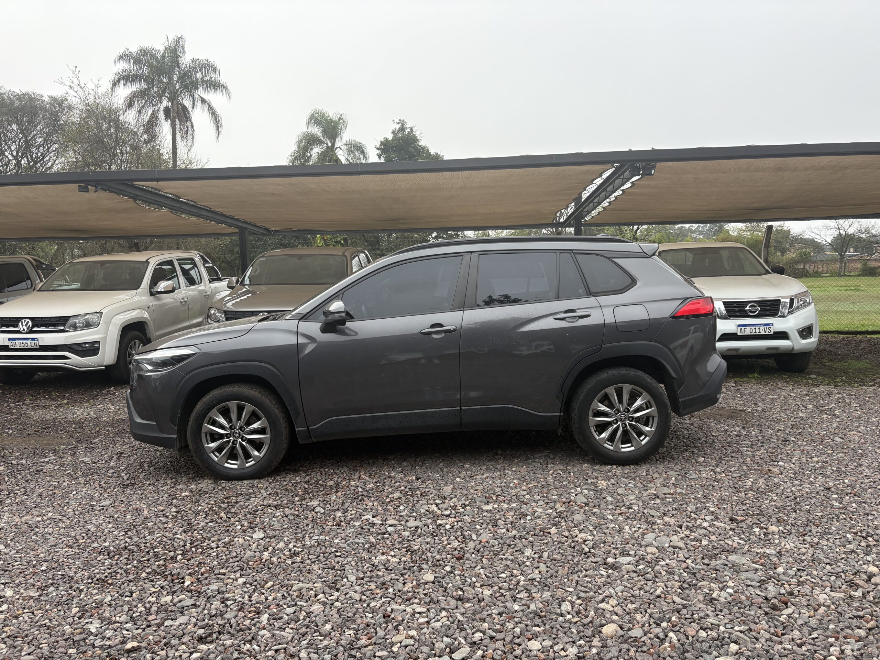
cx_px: 440
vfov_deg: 53.1
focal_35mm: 26
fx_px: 661
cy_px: 330
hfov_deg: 67.3
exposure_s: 1/535
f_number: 1.6
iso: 50
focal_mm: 5.96
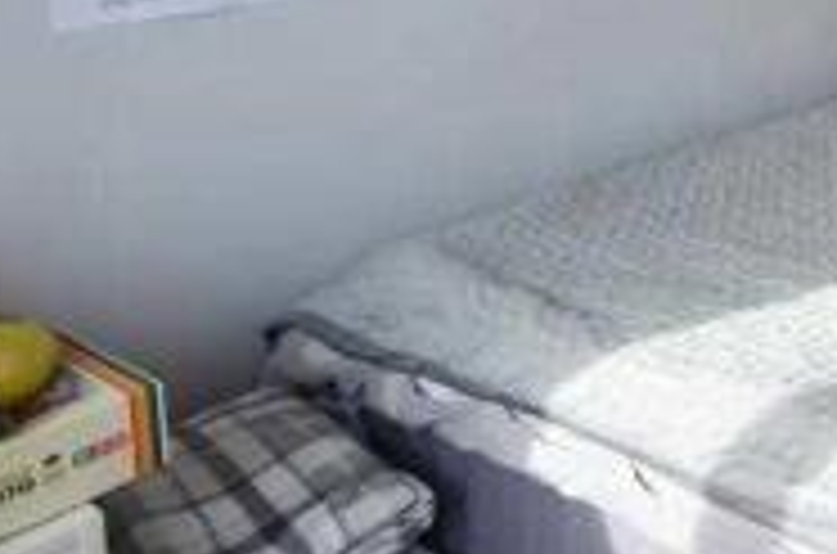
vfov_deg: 22.0
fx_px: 1229
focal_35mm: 53
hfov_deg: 29.4
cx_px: 1116
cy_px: -225
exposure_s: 1/125
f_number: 5.6
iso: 200
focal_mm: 10
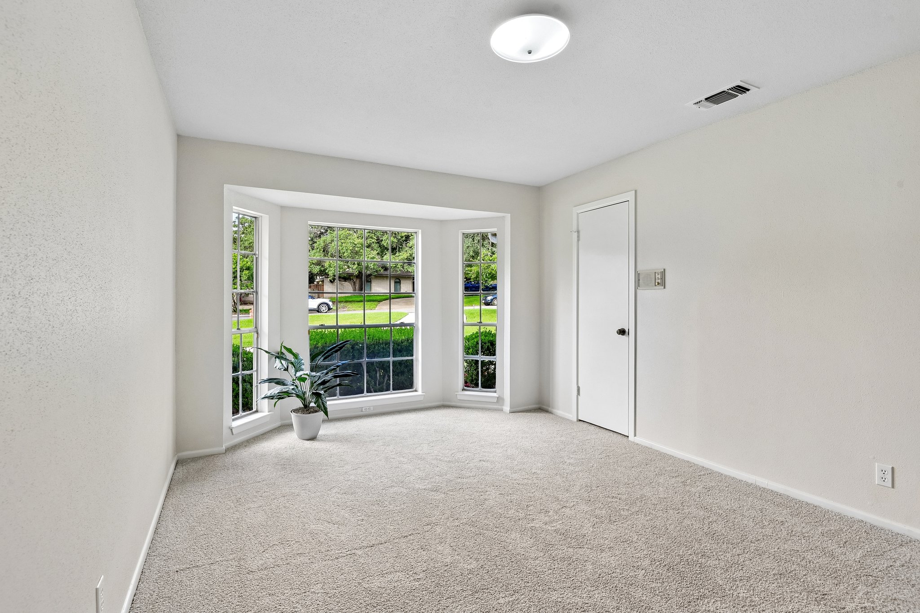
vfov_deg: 70.4
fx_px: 434
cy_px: 306
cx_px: 460
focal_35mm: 17
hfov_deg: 93.3
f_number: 8
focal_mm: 17
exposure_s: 1/25
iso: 400
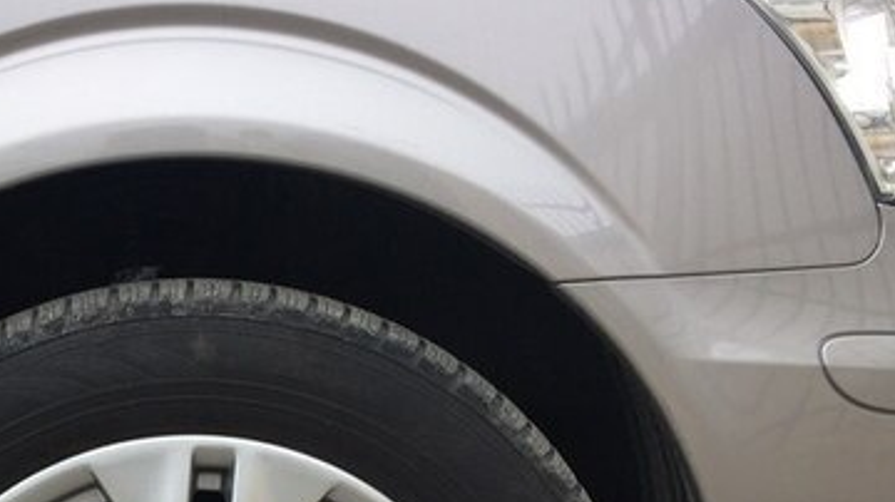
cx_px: 104
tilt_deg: -12.8
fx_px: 1376
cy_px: 593
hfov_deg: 34.2
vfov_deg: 19.5
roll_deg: -0.3
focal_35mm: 58
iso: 32
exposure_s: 1/230
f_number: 2.2
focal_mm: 4.15
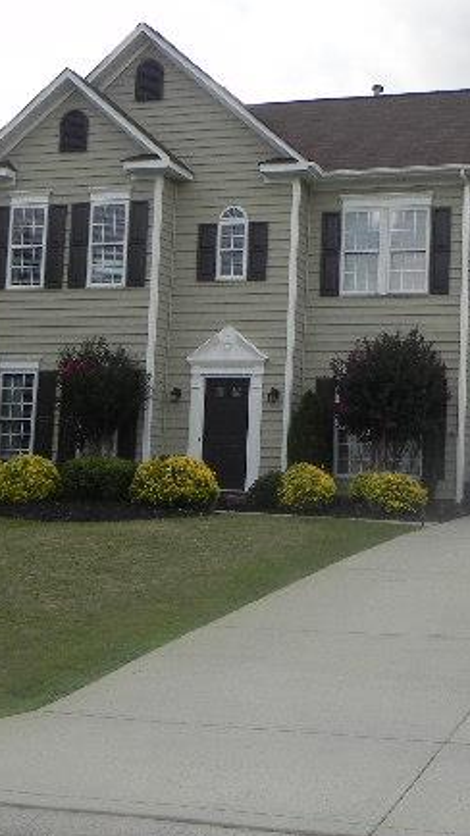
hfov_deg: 22.0
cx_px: 441
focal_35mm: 53
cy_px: 381
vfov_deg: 39.1
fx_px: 1175
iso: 160
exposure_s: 1/175
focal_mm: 5.9
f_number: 5
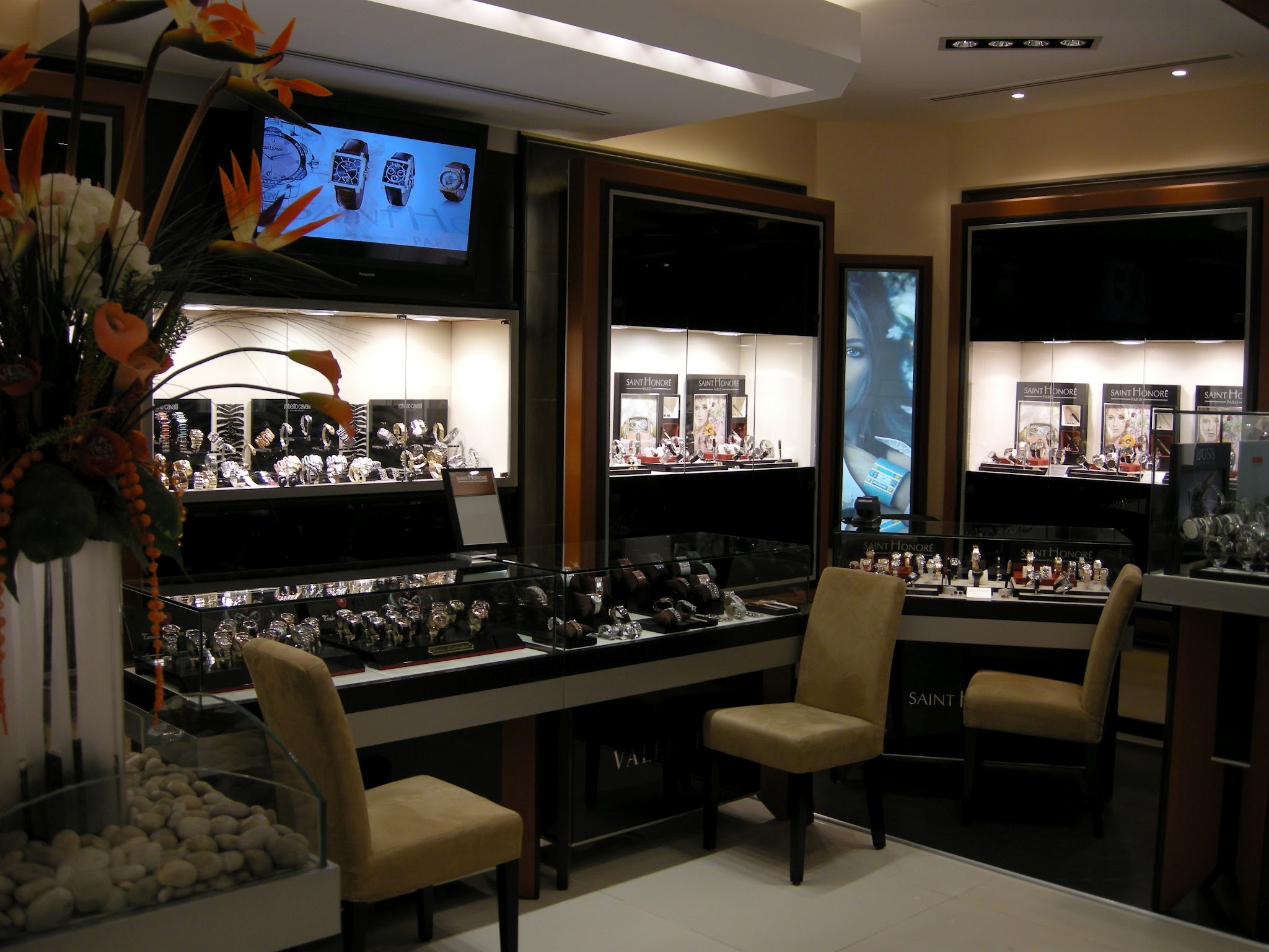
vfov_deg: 40.7
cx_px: 634
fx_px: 1283
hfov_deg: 52.6
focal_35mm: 35
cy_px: 476
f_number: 2.7
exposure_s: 1/82.3
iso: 113
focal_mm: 7.5
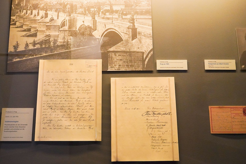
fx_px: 219
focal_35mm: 32
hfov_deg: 58.7
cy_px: 77
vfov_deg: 41.1
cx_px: 115
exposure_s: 1/80
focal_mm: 24
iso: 5000
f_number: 5.6
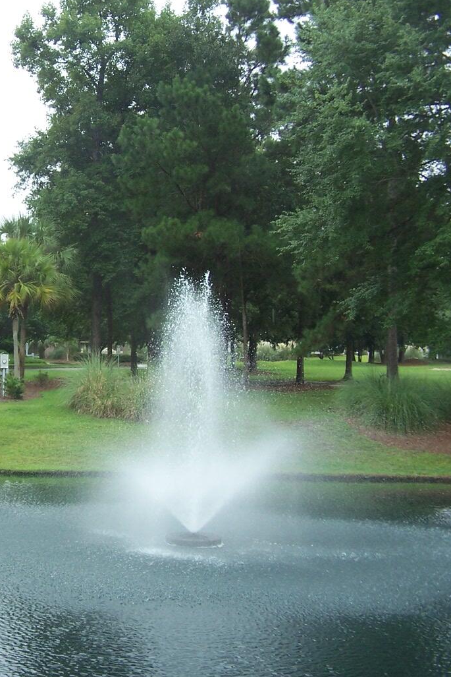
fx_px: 1653
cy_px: 303
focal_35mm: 88
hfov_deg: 15.3
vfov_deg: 23.1
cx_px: 34
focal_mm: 9.3
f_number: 3.1
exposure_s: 1/350
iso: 80
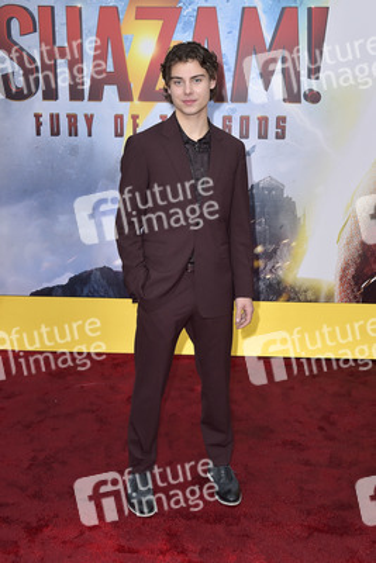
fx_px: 595
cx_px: 188
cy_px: 282
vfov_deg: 50.7
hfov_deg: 35.1
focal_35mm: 38
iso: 320
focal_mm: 38
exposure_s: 1/250
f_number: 6.3
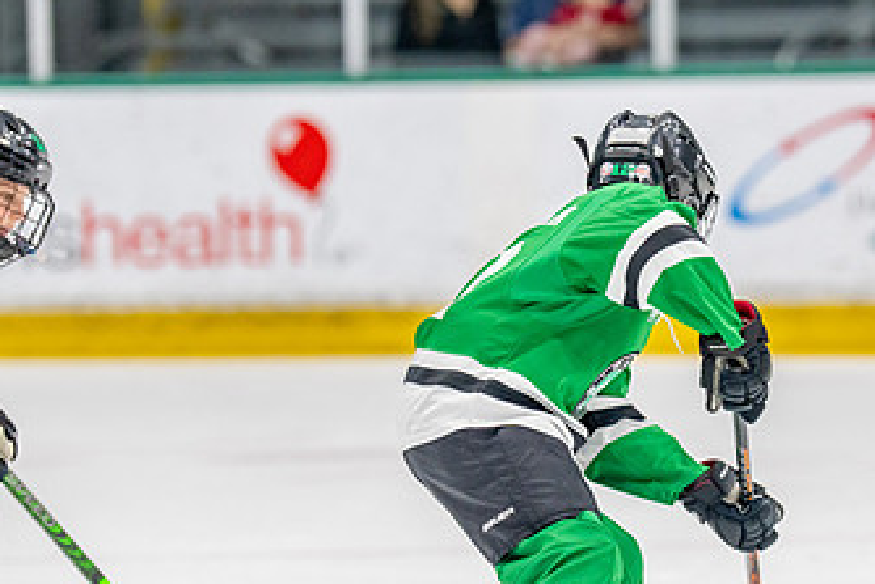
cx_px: 496
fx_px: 7975
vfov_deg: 4.2
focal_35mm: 328
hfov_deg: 6.3
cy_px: 405
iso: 1000
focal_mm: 153
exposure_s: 1/1250
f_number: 2.8
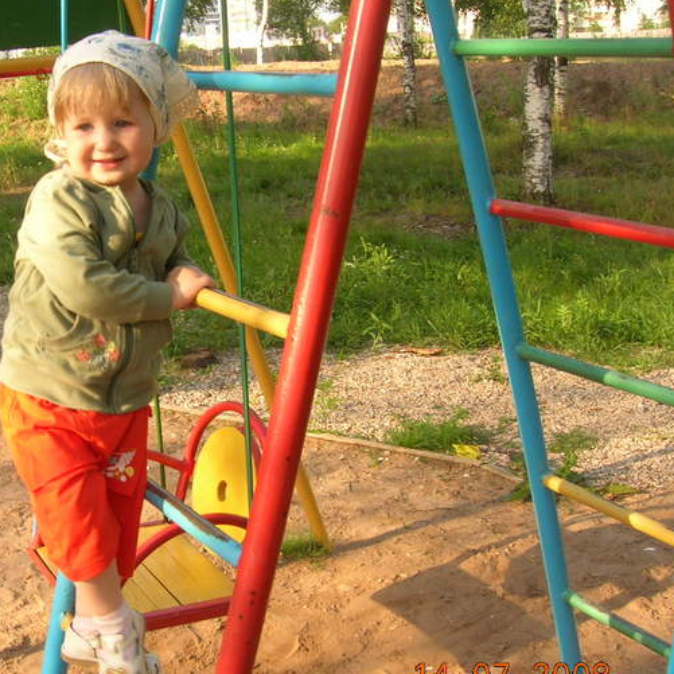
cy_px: 357
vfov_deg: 35.3
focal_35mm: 48
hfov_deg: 34.4
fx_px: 1057
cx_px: 147
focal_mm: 5.7
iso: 50
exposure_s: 1/55.2
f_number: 4.9
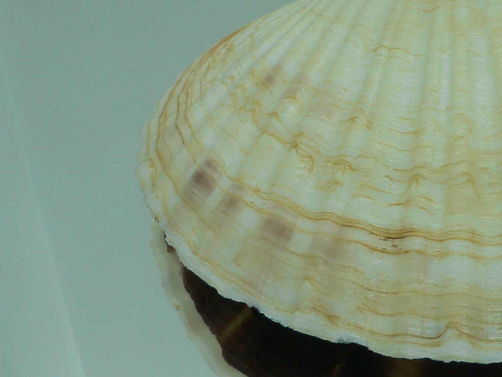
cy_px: 106
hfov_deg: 25.4
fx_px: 1059
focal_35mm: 73
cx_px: 501
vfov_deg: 20.0
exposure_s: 1/80
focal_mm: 4.6
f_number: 2.8
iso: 80
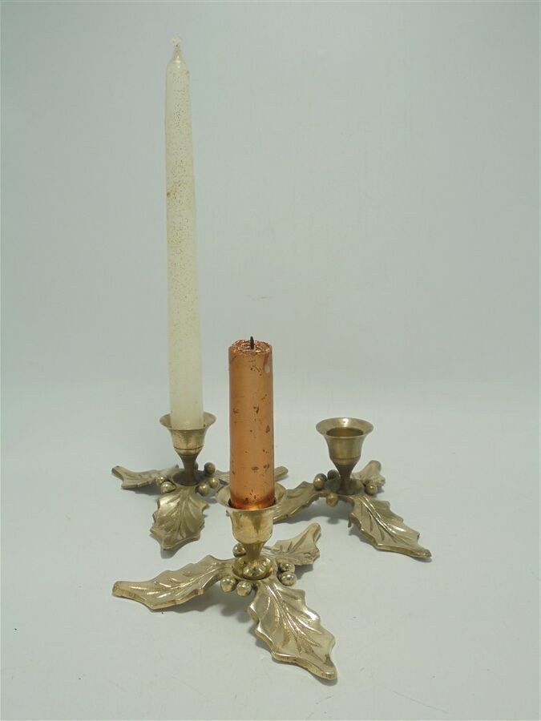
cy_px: 360
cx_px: 270
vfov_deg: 54.0
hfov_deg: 41.8
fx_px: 708
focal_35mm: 34
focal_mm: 6.1
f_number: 4
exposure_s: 1/100
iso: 100
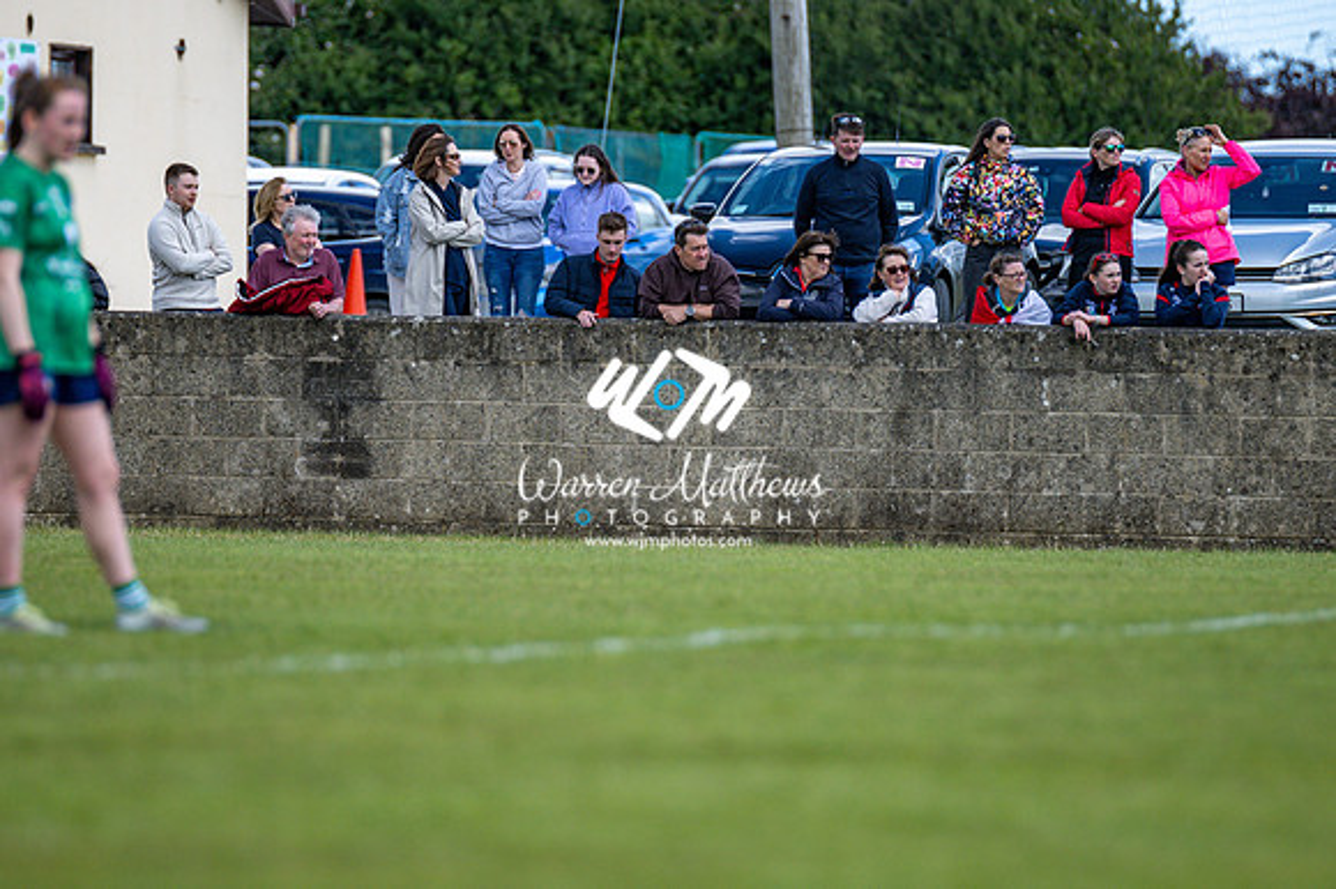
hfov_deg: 4.6
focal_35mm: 450
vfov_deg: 3.1
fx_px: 16690
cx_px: 668
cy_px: 444
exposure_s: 1/3200
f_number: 2.8
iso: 320
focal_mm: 300
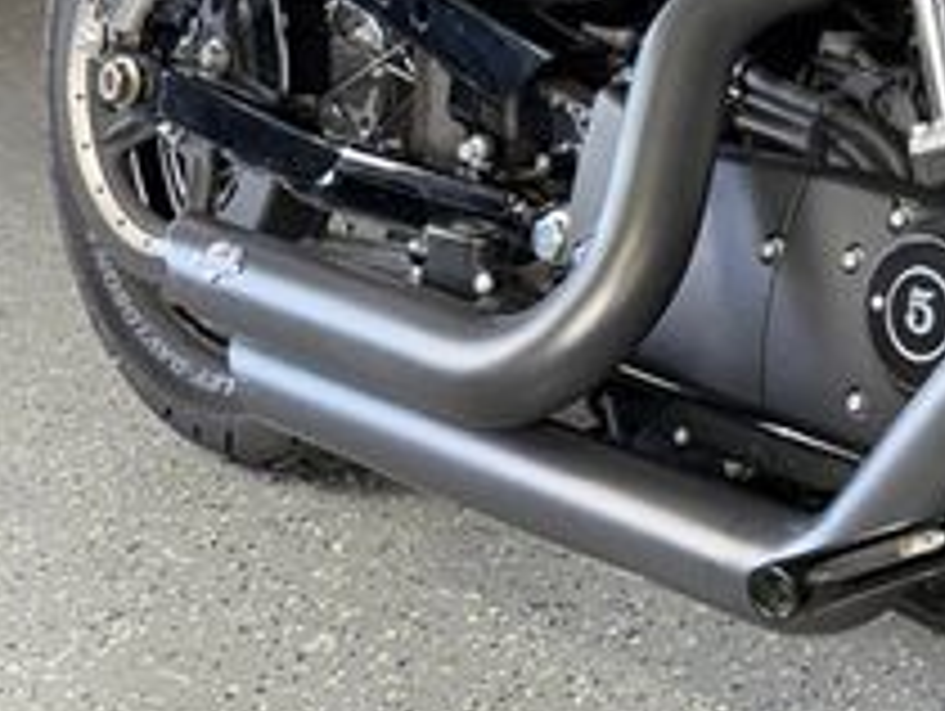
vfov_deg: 19.3
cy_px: -94
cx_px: 1328
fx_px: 1995
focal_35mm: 73
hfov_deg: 22.8
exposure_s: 1/23
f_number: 1.78
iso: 64
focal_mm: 6.76
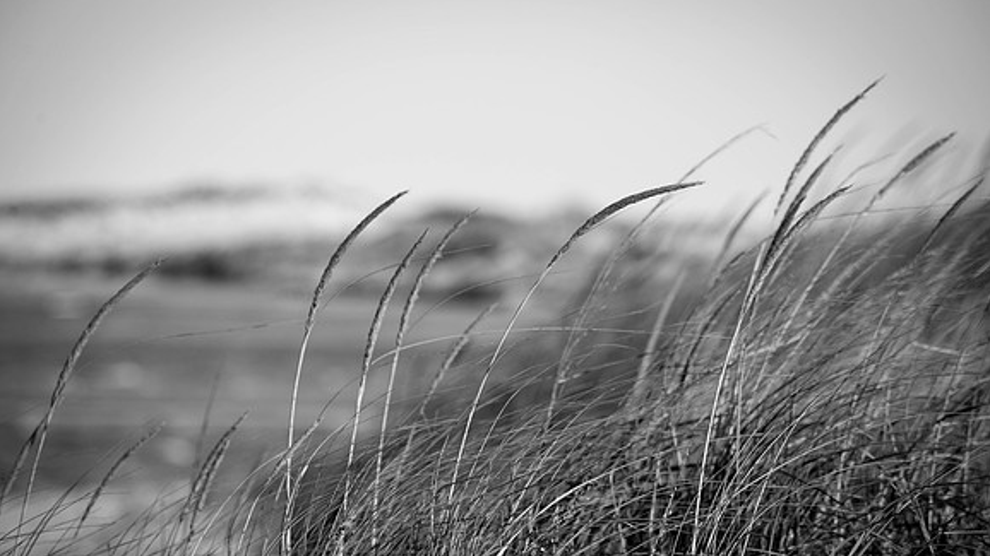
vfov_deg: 5.0
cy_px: 305
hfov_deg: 8.9
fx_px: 6352
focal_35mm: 242
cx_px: 495
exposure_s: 1/640
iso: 200
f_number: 5.6
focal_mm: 230
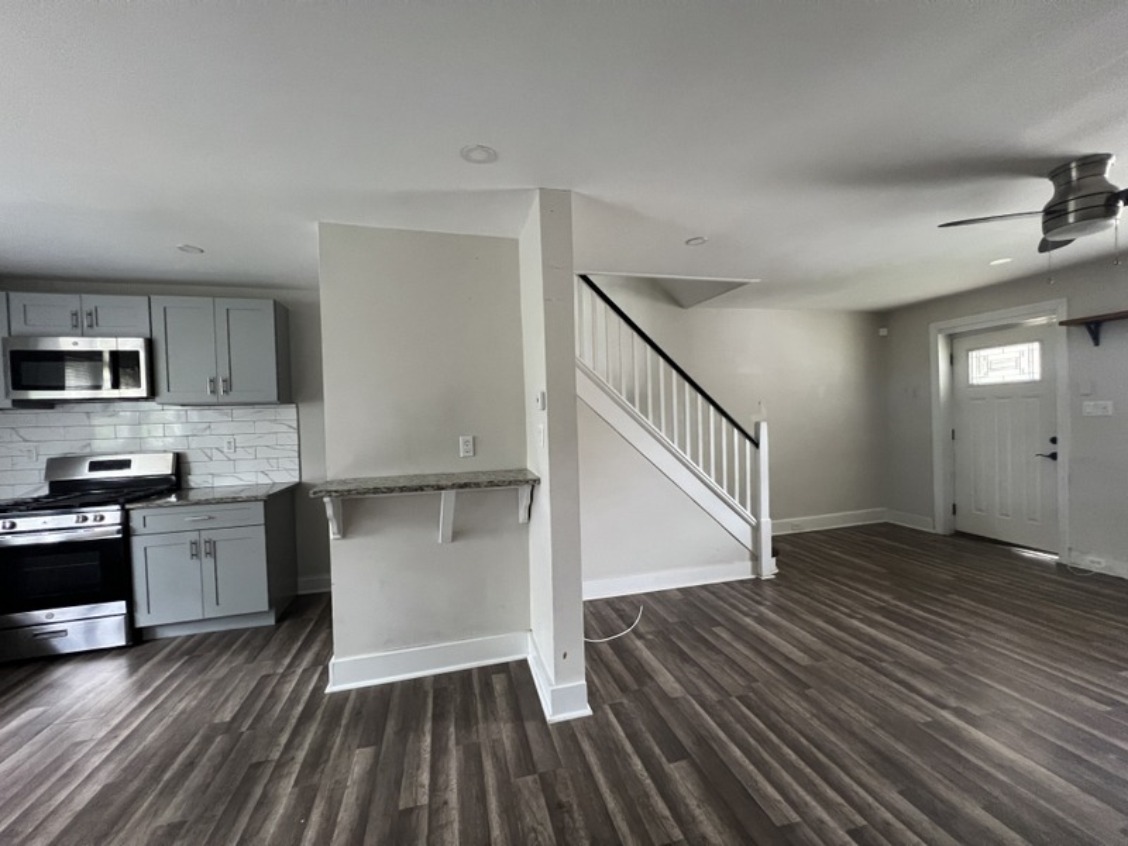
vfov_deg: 89.9
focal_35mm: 13
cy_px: 423
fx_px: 424
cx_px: 564
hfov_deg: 106.2
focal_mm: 1.57
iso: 500
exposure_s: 1/60
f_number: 1.8
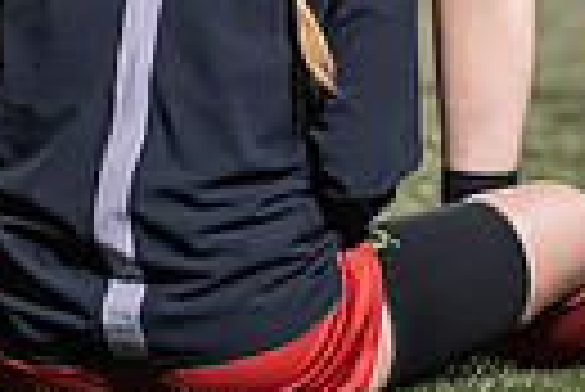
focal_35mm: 1336
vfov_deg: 1.0
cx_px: 302
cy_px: -471
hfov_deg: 1.5
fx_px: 21734
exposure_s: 1/800
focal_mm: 300
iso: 8000
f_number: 2.8
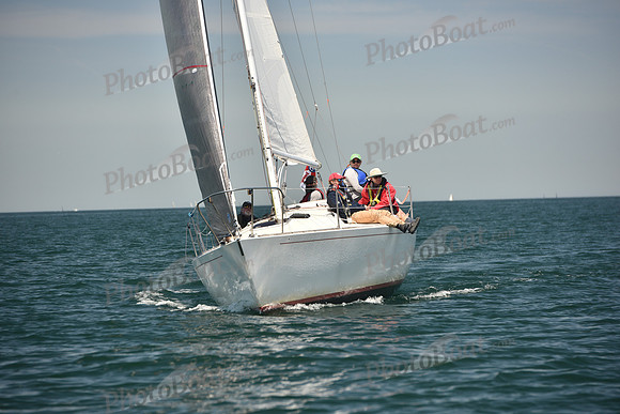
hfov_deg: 10.3
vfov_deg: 6.9
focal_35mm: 200
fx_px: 3445
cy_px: 207
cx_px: 310
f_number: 5.6
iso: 250
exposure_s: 1/640
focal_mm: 200
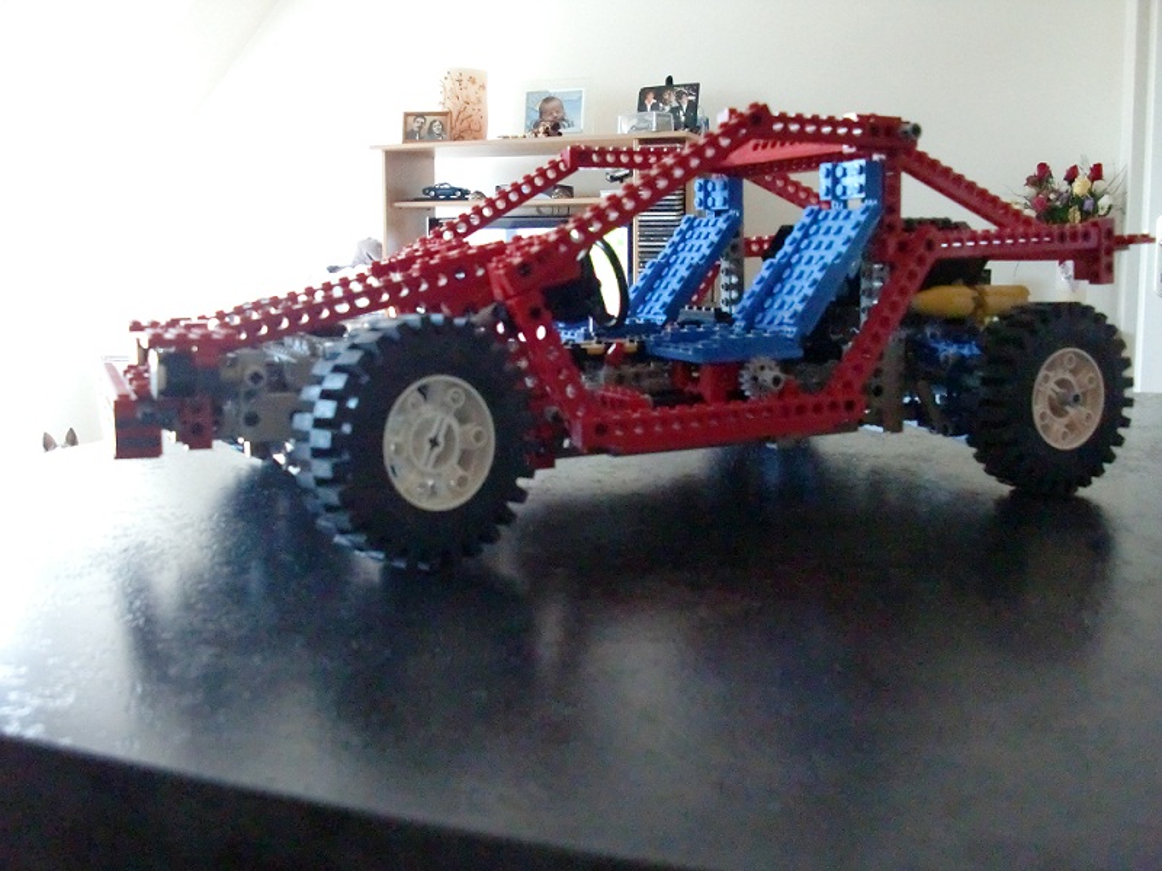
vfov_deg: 39.7
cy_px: 436
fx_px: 1208
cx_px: 581
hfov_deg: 51.4
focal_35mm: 36
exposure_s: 1/60
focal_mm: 6.3
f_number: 2.8
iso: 1250
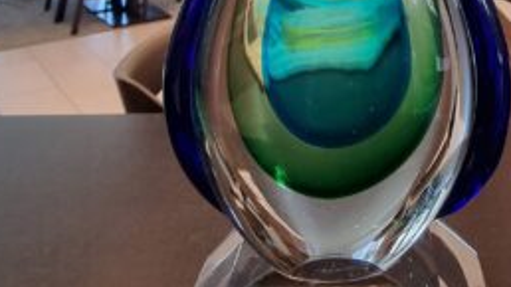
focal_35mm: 38
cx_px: 391
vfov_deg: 25.9
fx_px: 515
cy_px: -101
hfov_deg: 50.3
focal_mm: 2.2
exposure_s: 1/60
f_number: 2.2
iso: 250
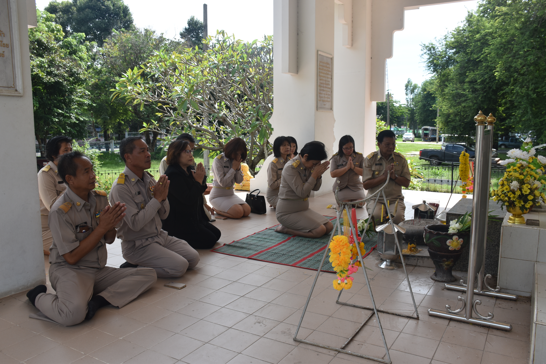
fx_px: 455
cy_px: 182
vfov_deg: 43.6
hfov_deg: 61.9
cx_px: 273
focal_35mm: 30
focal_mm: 20
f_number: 8
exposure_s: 1/250
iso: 200
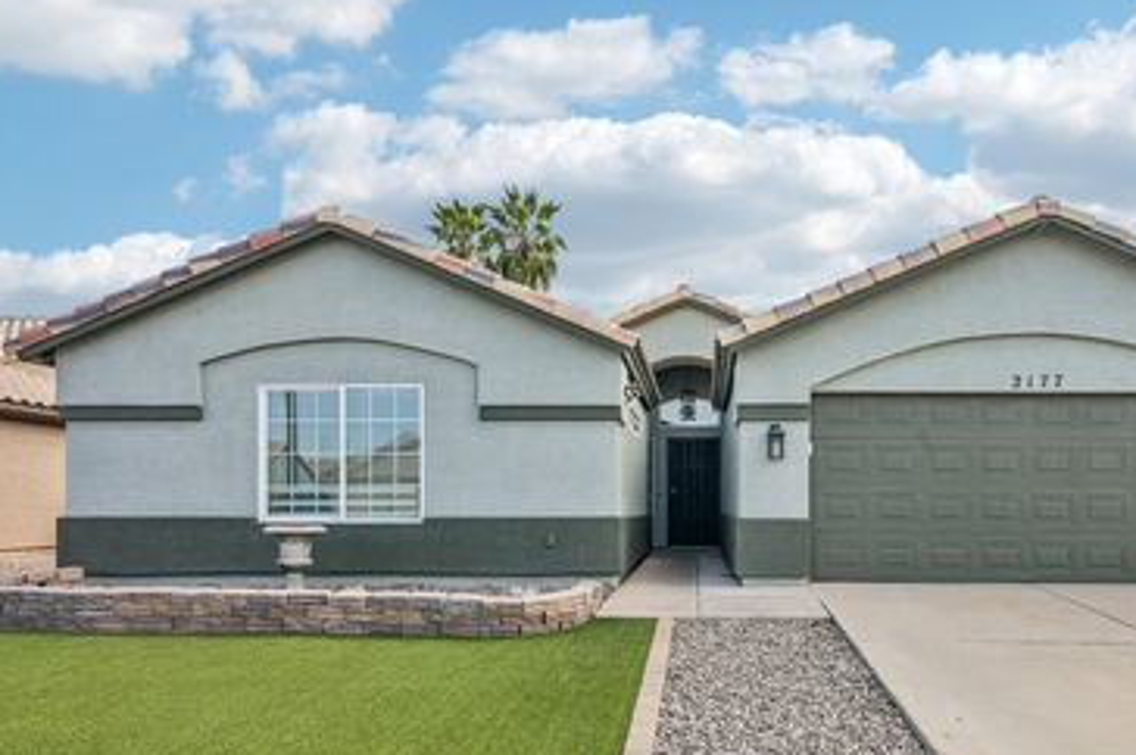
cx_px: 702
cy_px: 513
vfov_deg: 54.4
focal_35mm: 23
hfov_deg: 75.7
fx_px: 715
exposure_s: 1/500
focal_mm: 16.5
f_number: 8
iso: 500
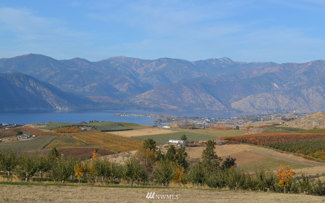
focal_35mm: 62
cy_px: 98
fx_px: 549
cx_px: 163
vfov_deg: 21.0
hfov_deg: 33.0
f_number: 8
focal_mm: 40
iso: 100
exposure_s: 1/250
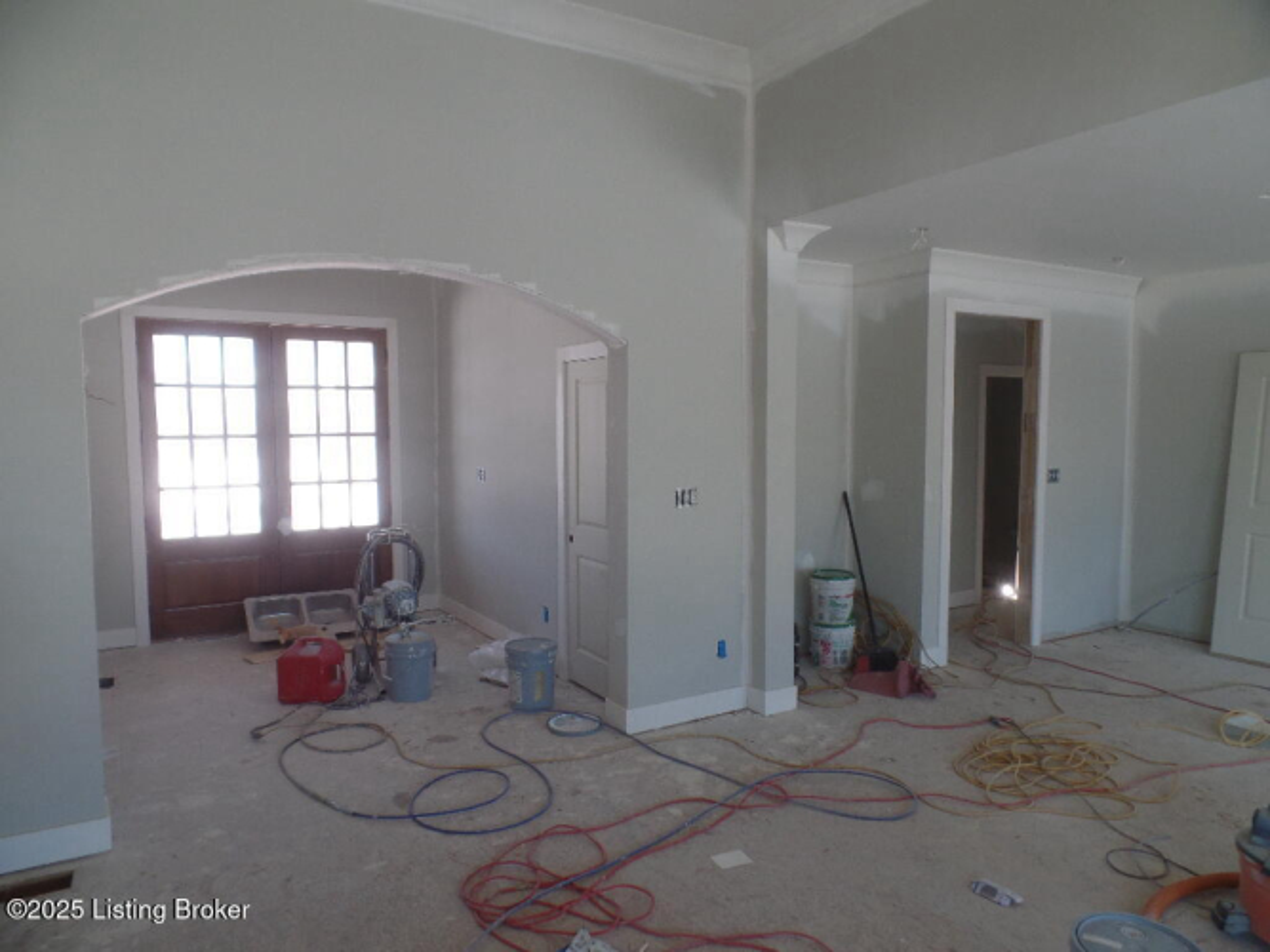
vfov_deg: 58.9
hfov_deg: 73.9
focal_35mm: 23
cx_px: 635
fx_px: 844
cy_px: 476
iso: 100
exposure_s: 1/60
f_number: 3.5
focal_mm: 4.1
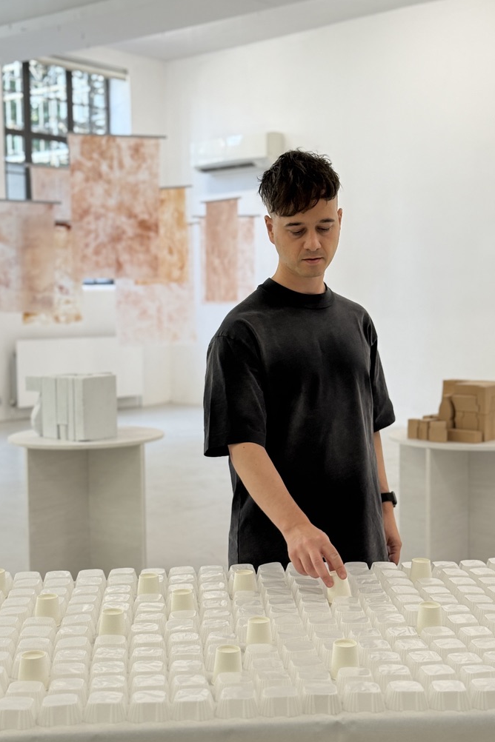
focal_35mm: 51
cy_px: 364
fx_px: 1052
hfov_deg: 26.5
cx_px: 270
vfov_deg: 38.9
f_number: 1.78
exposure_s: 1/153
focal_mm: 6.76
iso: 50
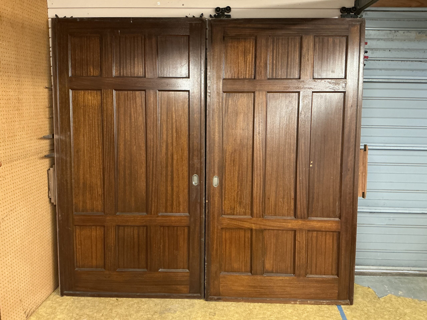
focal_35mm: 29
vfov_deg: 48.2
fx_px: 358
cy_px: 160
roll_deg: -0.3
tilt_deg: -10.7
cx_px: 214
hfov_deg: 61.7
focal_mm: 3
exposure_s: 1/40
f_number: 1.8
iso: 250
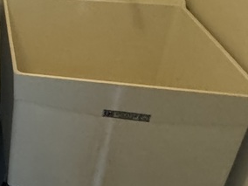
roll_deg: +4.5
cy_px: -4
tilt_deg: -22.6
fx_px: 509
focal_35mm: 71
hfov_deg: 19.5
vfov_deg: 20.0
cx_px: -213
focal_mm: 2.22
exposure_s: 1/60
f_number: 2.2
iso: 400
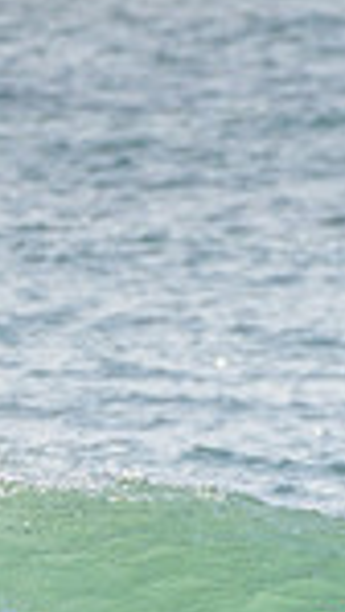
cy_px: 741
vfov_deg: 0.9
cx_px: 217
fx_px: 40605
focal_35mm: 2501
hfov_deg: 0.5
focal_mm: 500
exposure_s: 1/2000
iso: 450
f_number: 5.6
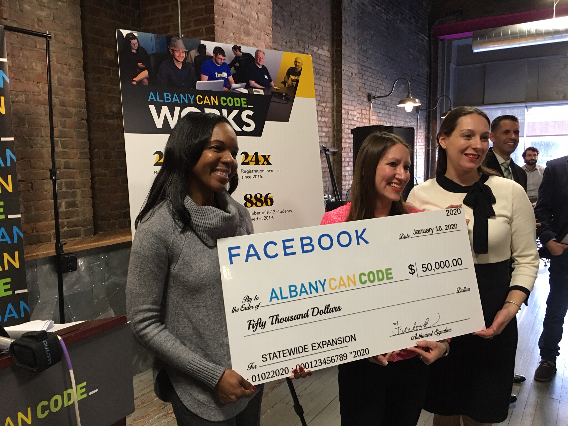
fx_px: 476
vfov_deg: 48.2
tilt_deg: -3.4
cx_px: 284
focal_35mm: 29
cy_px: 213
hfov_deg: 61.7
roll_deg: +0.8
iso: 64
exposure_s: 1/15
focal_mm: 4.15
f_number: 2.2
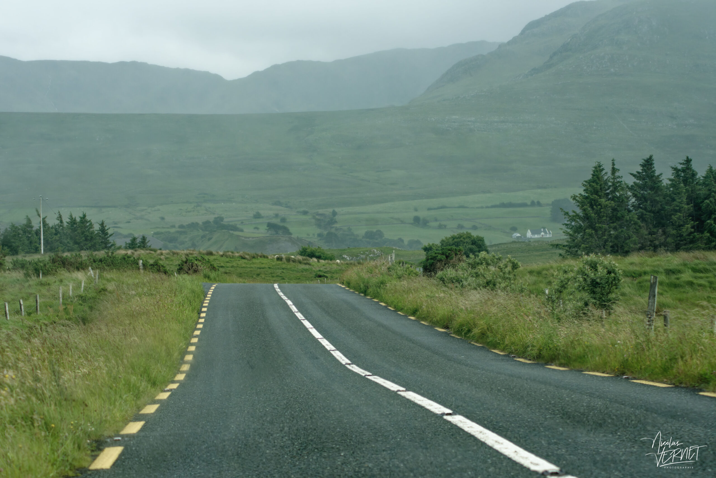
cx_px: 358
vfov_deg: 13.0
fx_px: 2088
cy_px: 239
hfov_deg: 19.5
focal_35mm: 105
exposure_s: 1/800
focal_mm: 70
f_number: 7.1
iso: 800
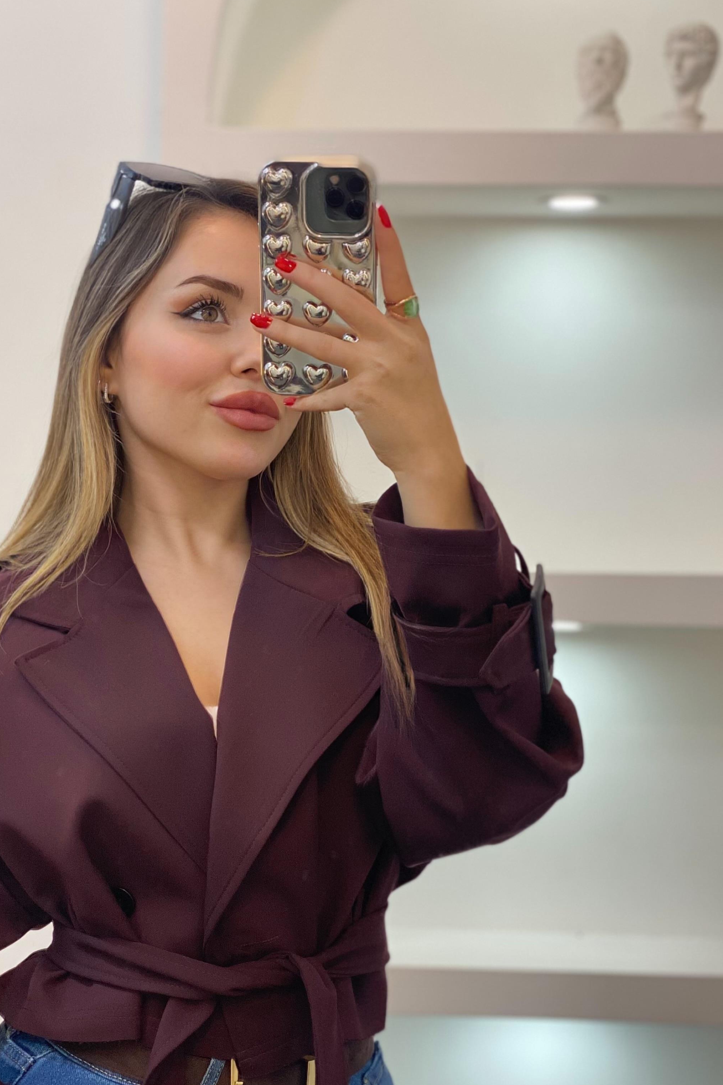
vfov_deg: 27.9
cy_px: 717
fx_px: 2169
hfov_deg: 18.8
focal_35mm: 72
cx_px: 196
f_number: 2
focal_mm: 6
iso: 100
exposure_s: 1/100
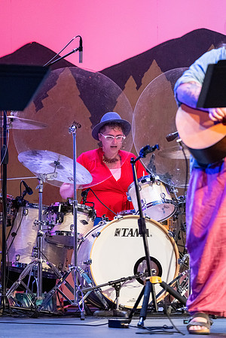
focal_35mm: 210
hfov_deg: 6.5
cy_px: 169
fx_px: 1977
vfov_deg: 9.8
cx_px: 113
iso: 3200
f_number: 2.8
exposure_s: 1/210
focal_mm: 140
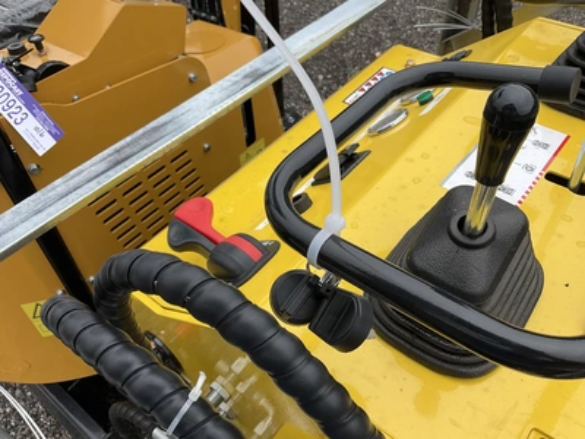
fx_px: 490
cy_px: 220
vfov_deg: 48.2
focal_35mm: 29
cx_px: 292
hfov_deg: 61.7
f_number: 1.8
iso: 25
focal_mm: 3
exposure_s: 1/534
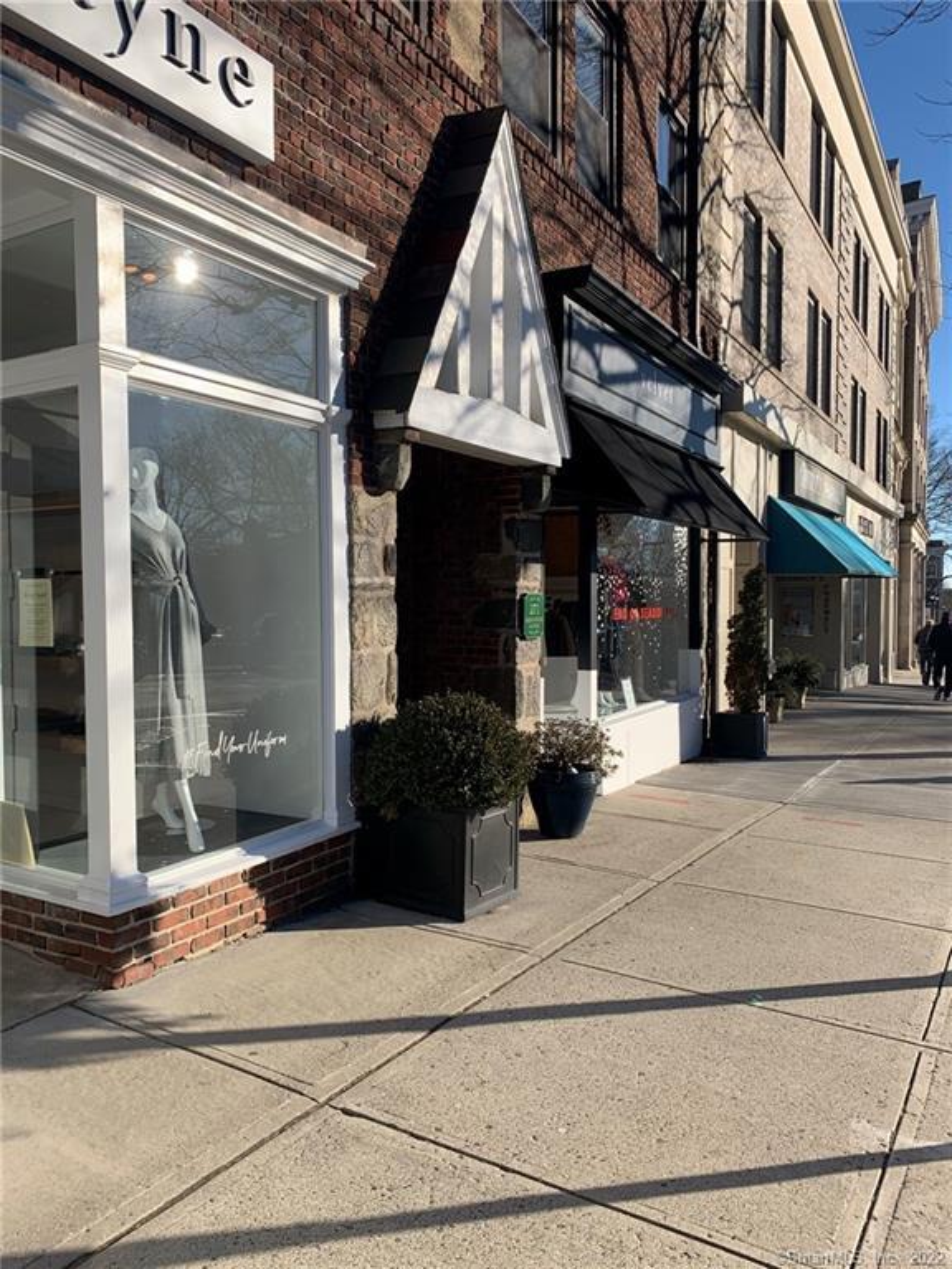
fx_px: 953
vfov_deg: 67.3
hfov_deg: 53.1
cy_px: 634
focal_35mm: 26
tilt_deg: -2.3
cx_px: 476
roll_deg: +0.2
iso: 25
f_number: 1.8
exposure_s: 1/2364
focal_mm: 4.25
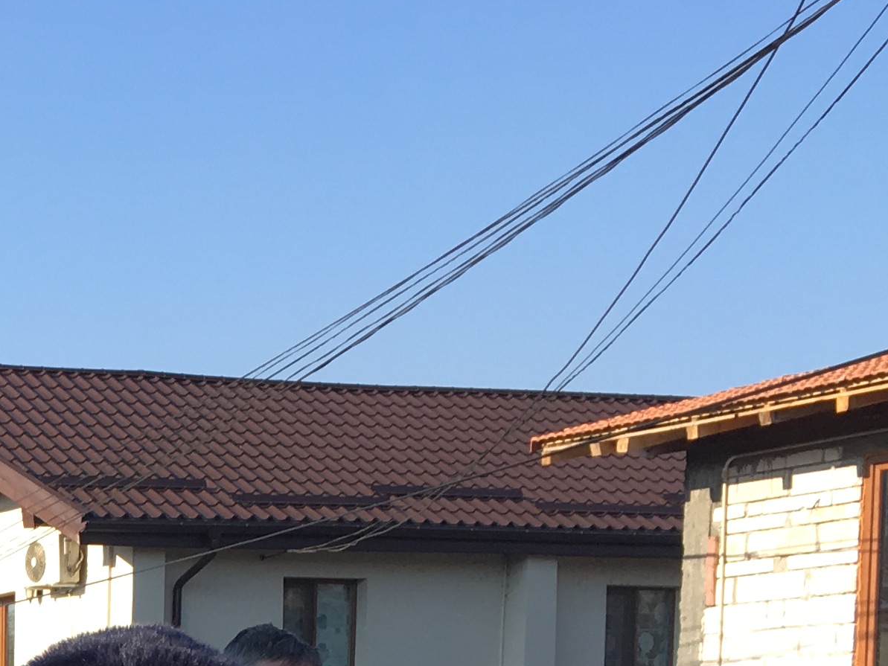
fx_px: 2514
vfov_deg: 14.1
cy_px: 1024
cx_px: -429
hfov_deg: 18.0
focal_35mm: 98
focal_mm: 4.15
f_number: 2.2
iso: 25
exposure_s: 1/663
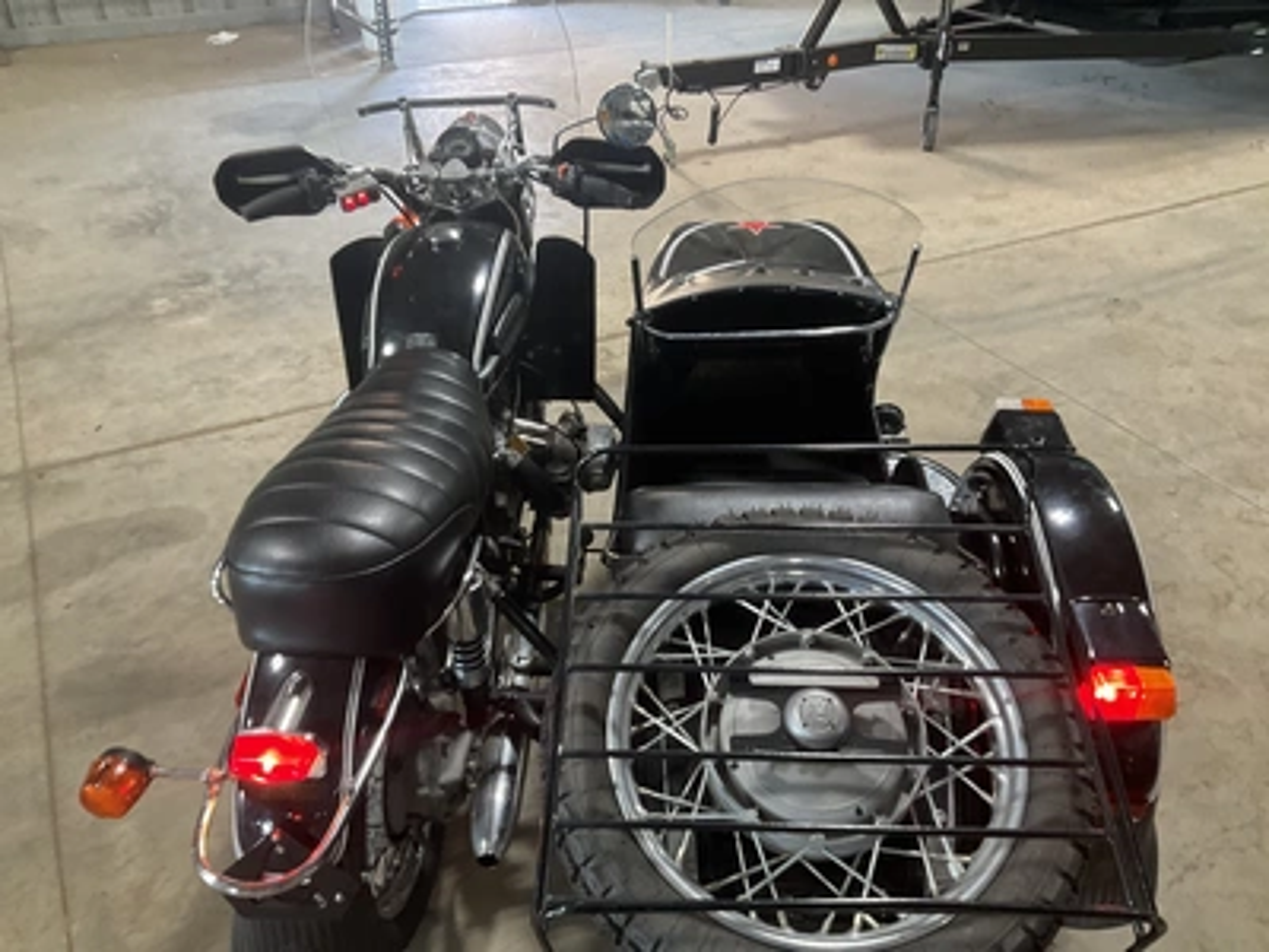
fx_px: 1063
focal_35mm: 29
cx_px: 634
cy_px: 476
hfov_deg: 61.7
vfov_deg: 48.2
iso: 160
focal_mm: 3
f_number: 1.8
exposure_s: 1/60
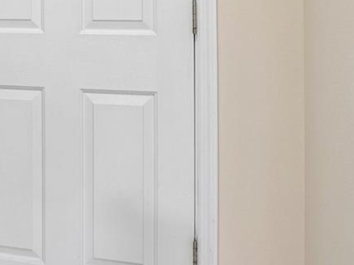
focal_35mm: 60
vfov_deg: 23.0
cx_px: -84
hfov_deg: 27.7
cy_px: -28
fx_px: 614
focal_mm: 17
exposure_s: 1/5
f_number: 8
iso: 400
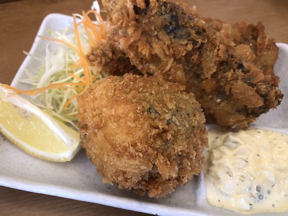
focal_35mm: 28
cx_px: 144
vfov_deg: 49.7
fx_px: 233
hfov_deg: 63.4
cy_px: 108
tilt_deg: -57.6
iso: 40
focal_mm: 3.99
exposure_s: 1/15
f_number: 1.8
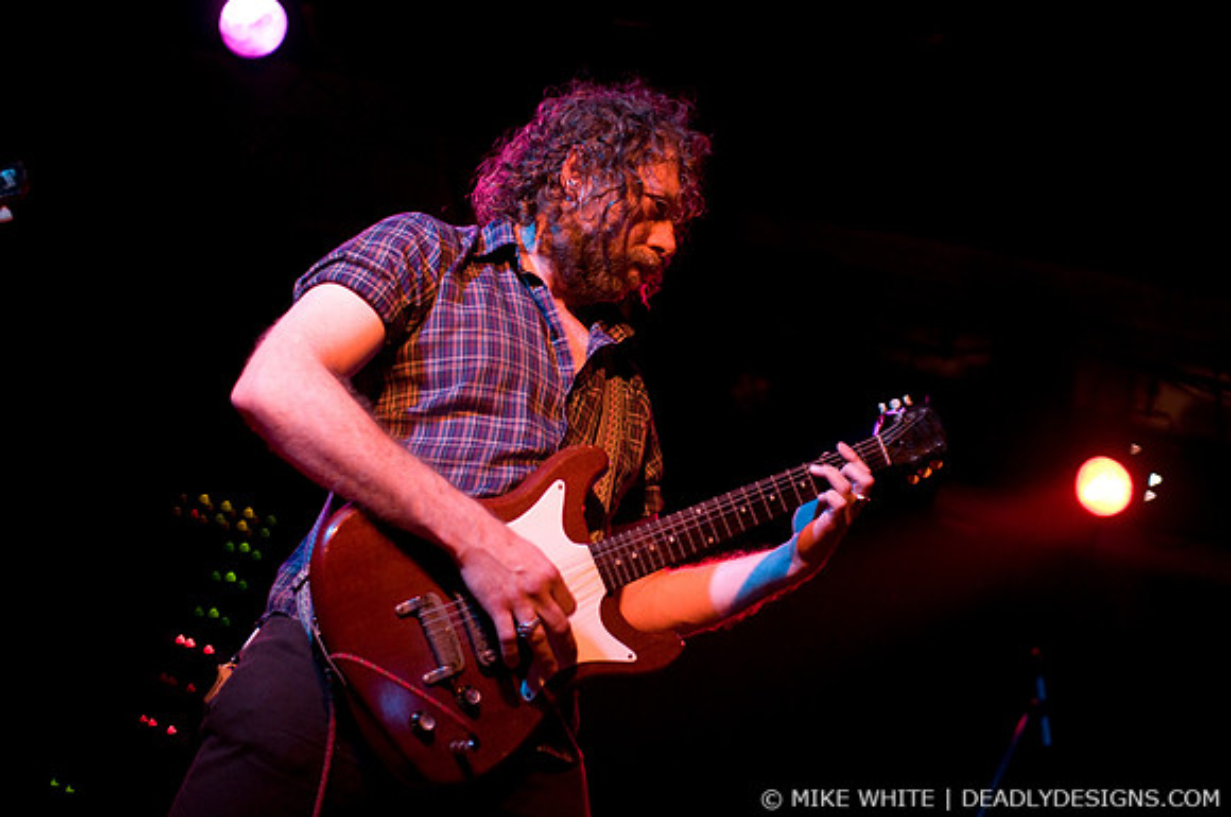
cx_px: 616
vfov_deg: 29.8
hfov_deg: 43.7
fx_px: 1537
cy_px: 408
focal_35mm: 45
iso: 1000
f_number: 1.6
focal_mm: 30
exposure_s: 1/100
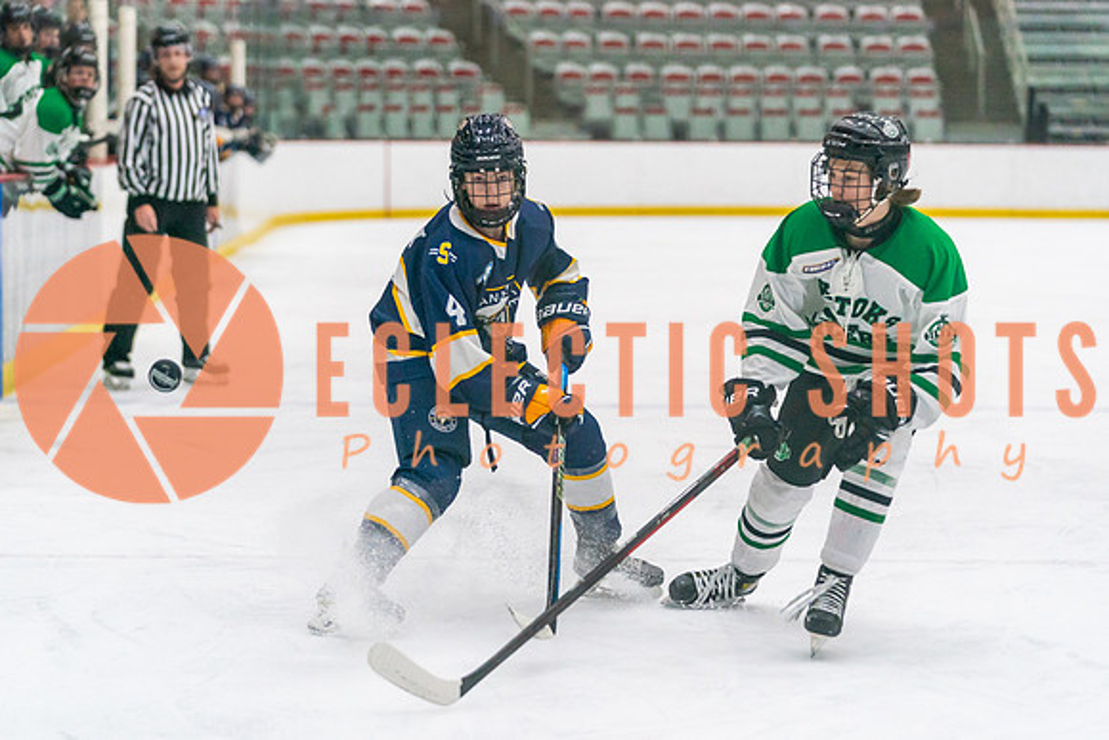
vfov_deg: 11.2
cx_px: 520
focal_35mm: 122
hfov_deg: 16.8
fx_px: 3760
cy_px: 323
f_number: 2.8
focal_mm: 103
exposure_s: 1/1250
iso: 3200
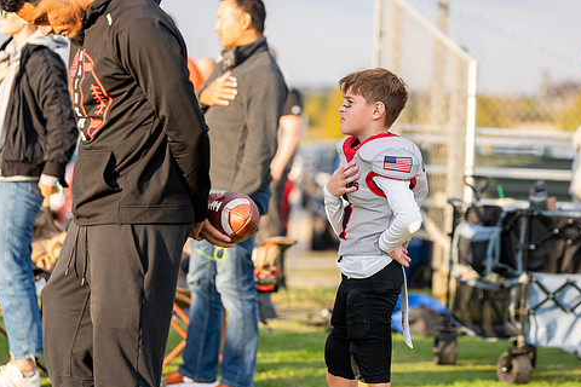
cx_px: 344
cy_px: 168
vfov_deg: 9.0
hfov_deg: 13.4
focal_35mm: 153
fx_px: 2469
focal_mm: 116
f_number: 2.8
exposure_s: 1/1600
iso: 400
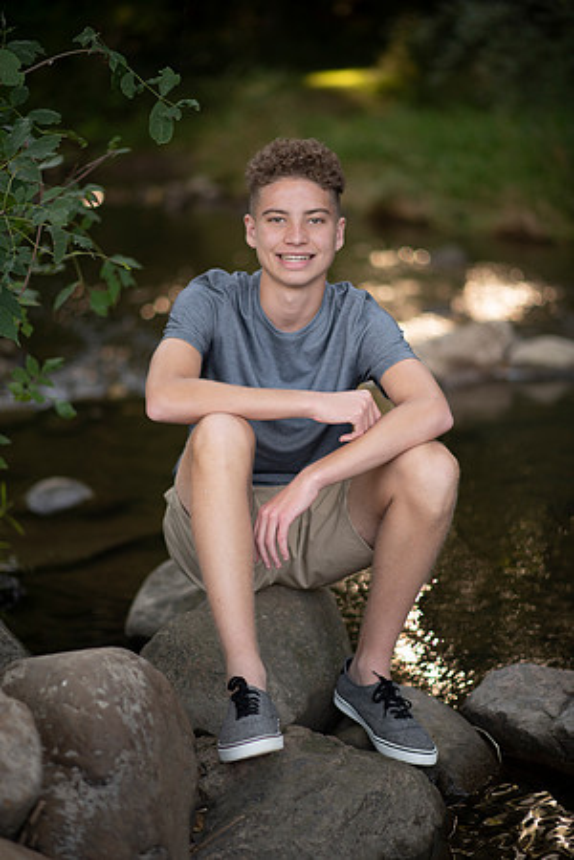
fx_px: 2033
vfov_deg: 23.9
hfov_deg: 16.1
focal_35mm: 85
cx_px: 287
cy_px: 430
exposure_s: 1/320
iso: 125
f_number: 1.8
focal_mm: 85
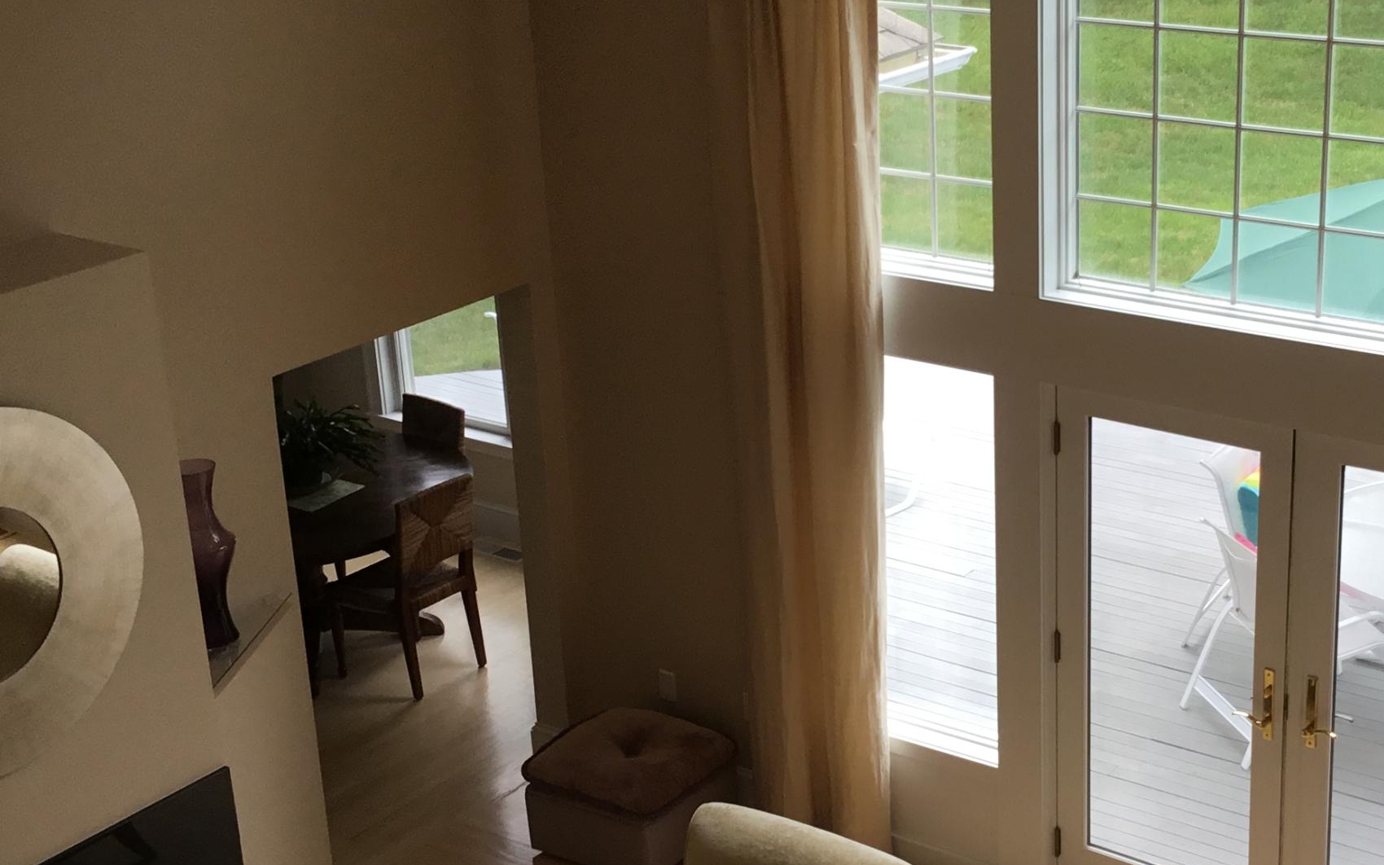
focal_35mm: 58
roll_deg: +1.8
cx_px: 896
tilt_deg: -21.3
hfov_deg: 34.9
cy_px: 437
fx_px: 2187
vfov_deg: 22.4
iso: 25
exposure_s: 1/161
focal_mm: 3.3
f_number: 2.4
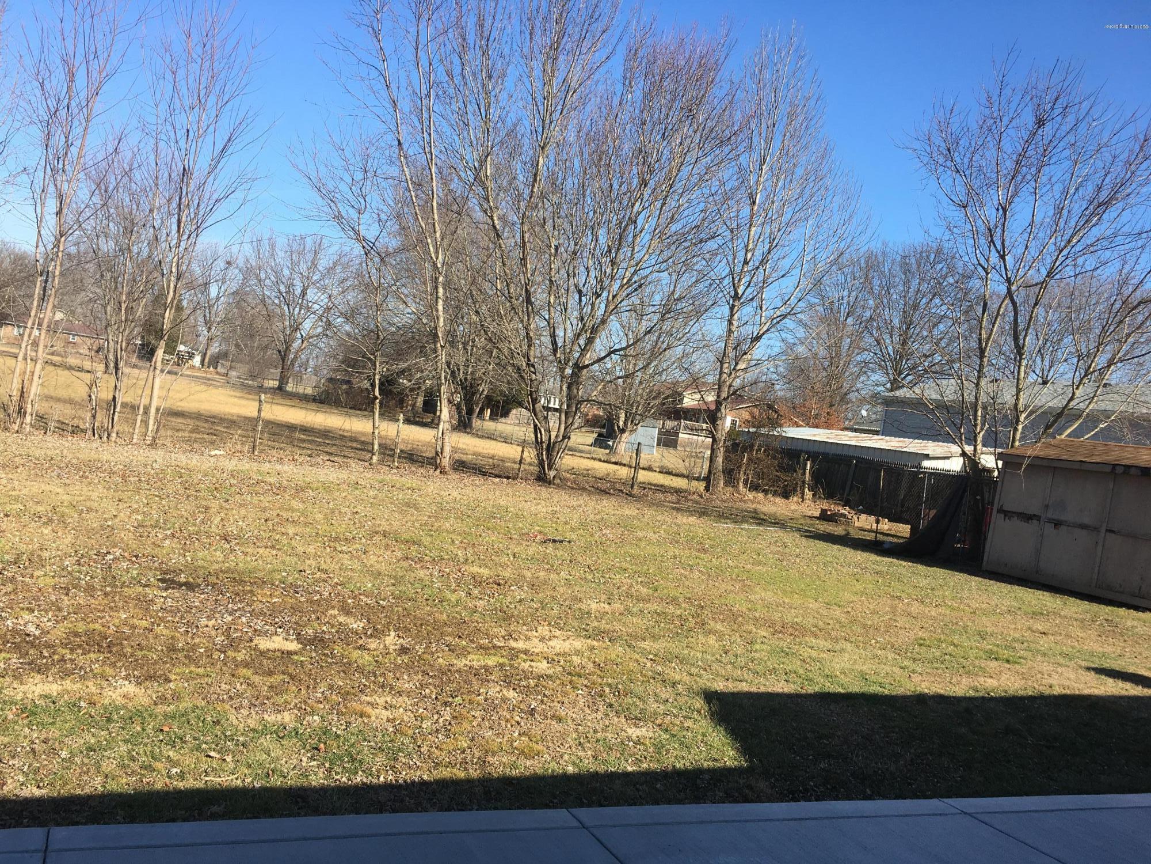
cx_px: 576
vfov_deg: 48.2
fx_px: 964
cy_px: 432
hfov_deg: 61.7
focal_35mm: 29
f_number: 2.2
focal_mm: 4.15
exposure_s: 1/1115
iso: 25
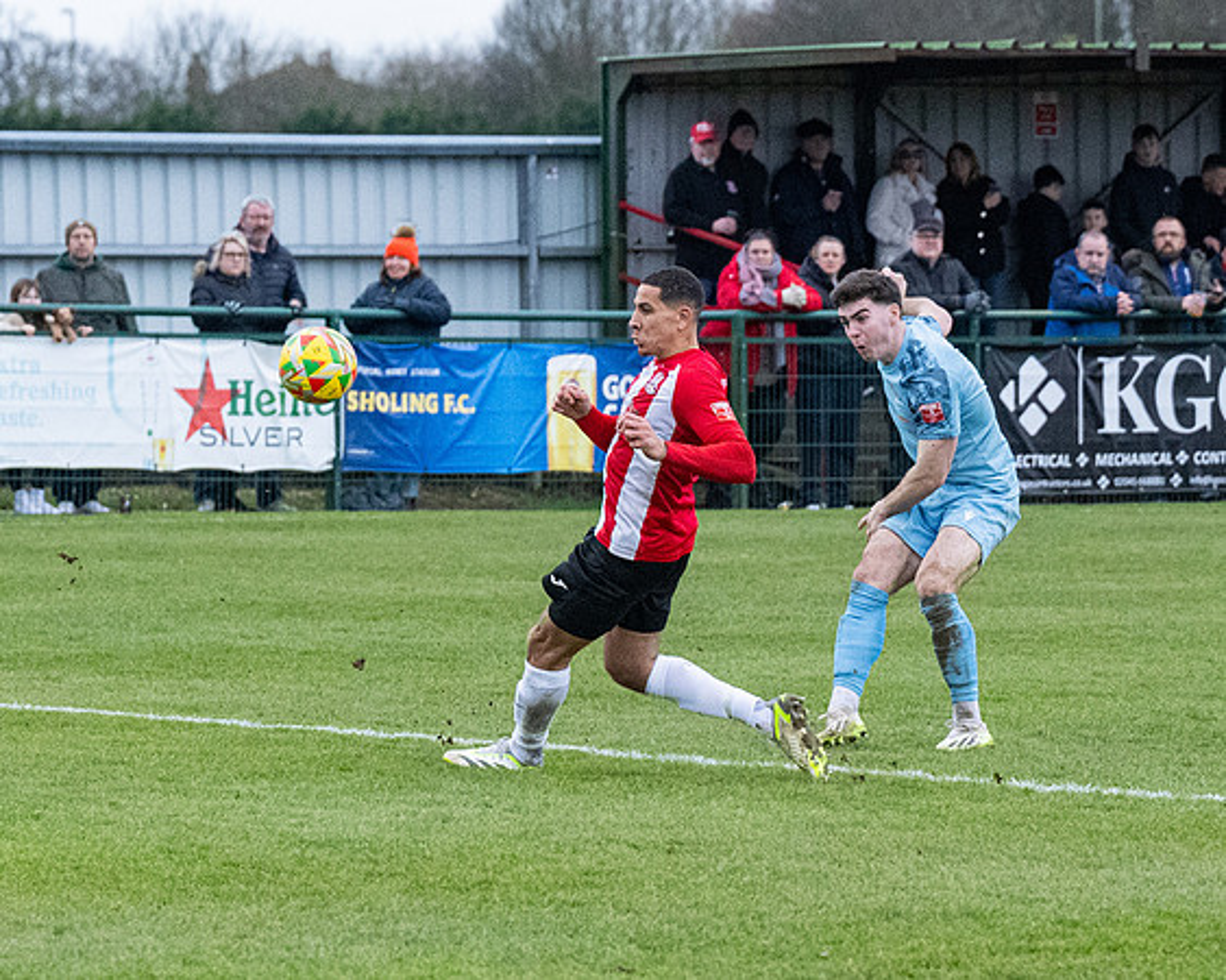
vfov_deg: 5.3
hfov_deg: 6.6
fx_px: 10589
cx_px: 663
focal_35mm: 292
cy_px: 693
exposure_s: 1/1250
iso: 4000
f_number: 4
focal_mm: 110
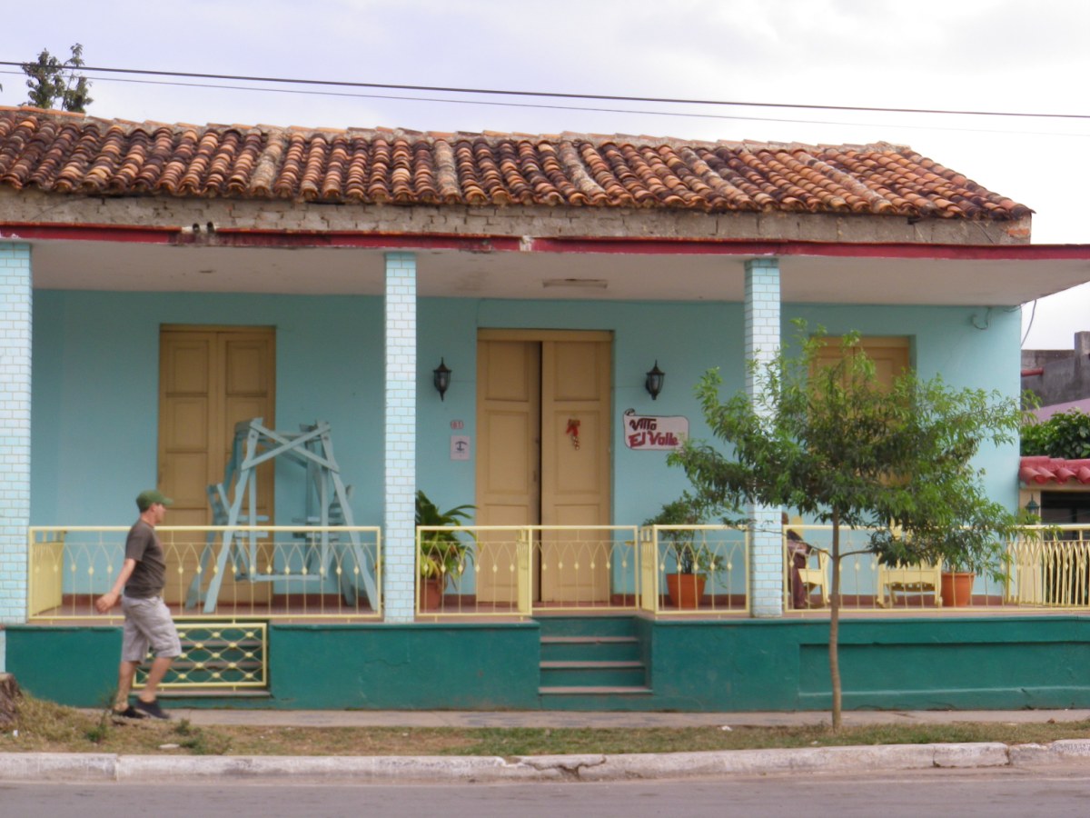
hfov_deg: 32.7
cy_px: 409
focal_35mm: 59
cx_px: 545
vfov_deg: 24.8
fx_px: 1858
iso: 80
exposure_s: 1/100
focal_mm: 10.4
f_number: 4.5
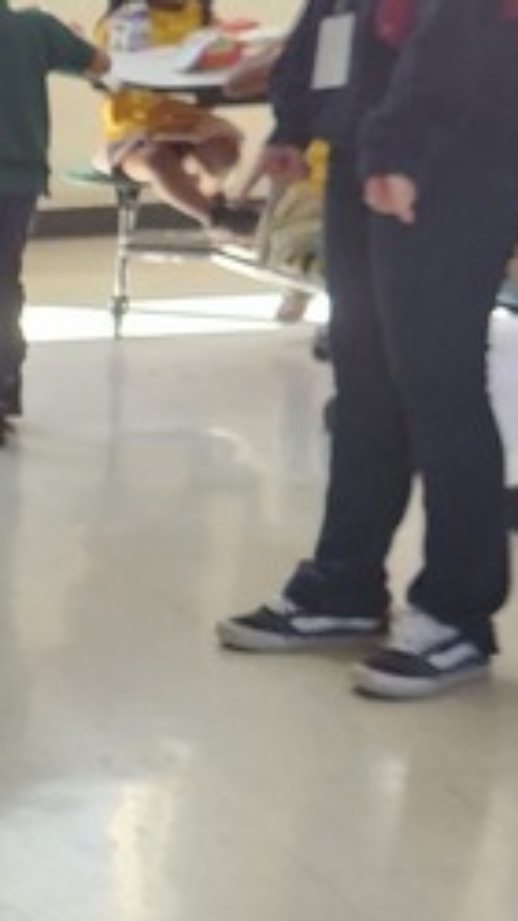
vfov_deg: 20.7
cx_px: -829
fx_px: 2516
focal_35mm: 103
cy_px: 496
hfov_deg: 9.9
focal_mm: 5.4
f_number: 1.8
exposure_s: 1/180
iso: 200
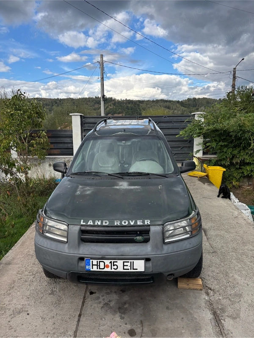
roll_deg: +1.6
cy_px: 169
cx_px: 127
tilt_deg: -8.6
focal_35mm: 26
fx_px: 254
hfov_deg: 53.1
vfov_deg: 67.3
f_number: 1.6
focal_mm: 5.96
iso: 50
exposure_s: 1/988
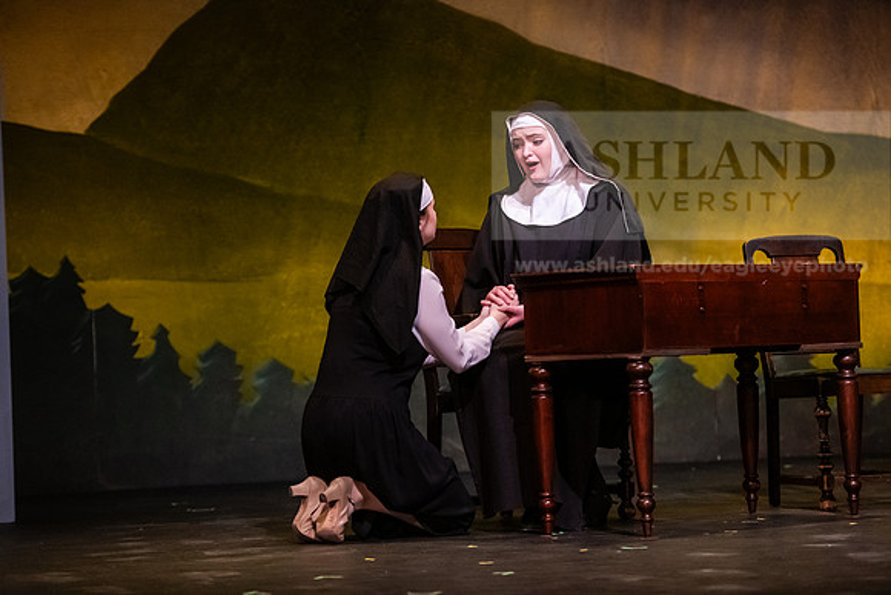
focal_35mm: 122
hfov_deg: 16.8
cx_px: 446
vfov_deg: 11.2
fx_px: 3020
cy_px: 298
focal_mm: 122
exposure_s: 1/200
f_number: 3.2
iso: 5000
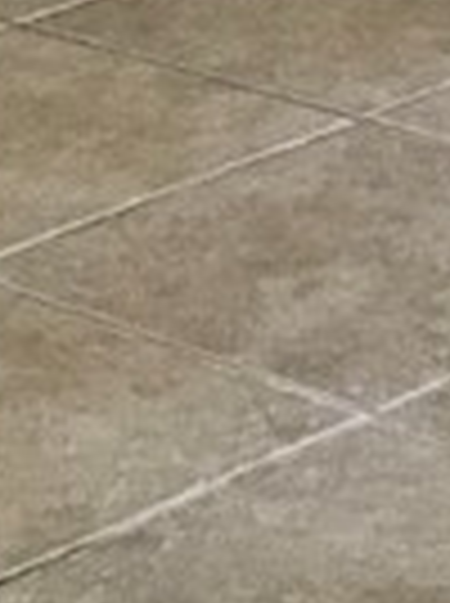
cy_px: -932
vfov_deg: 7.7
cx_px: 364
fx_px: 4121
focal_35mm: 237
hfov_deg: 6.2
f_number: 2.4
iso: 125
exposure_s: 1/30
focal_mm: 3.3
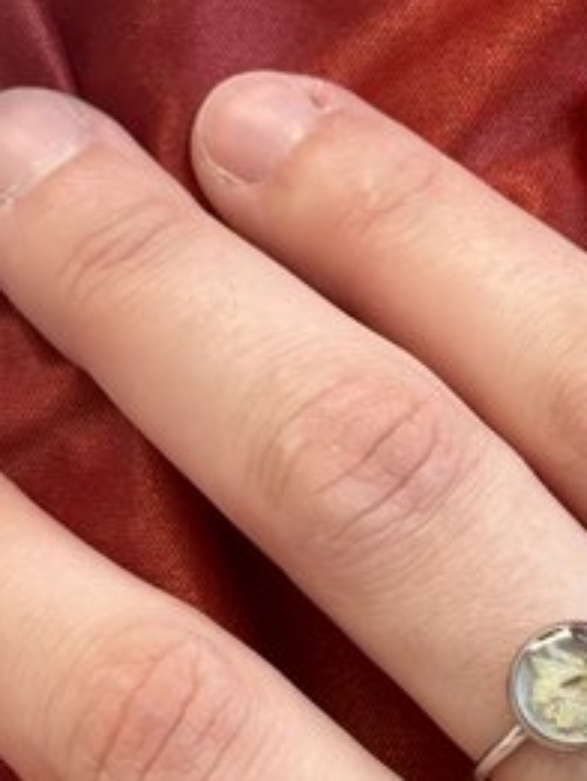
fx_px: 3321
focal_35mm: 147
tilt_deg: -78.4
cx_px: 416
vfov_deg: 13.4
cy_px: 401
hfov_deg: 10.1
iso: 50
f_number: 1.78
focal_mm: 6.76
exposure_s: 1/218
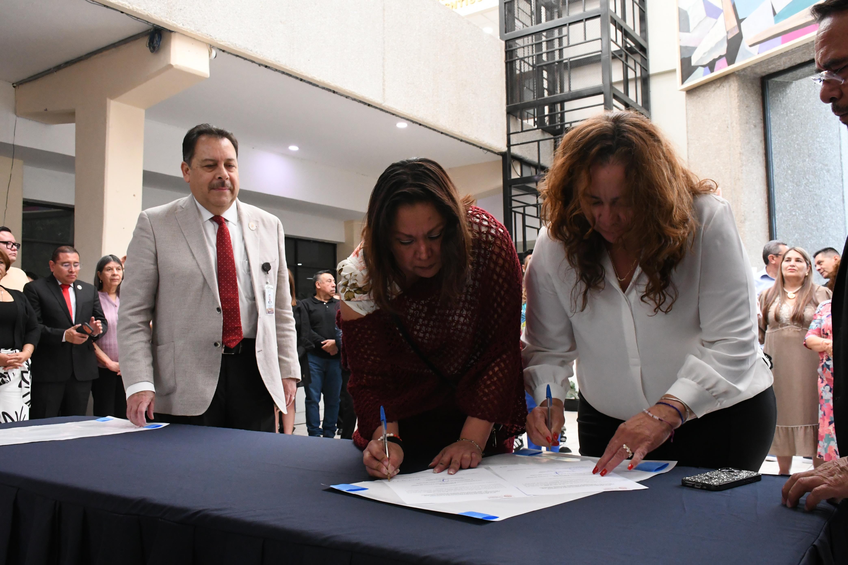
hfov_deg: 57.2
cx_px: 424
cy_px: 282
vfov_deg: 40.0
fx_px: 777
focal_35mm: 33
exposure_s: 1/100
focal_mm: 22
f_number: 9
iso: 4000
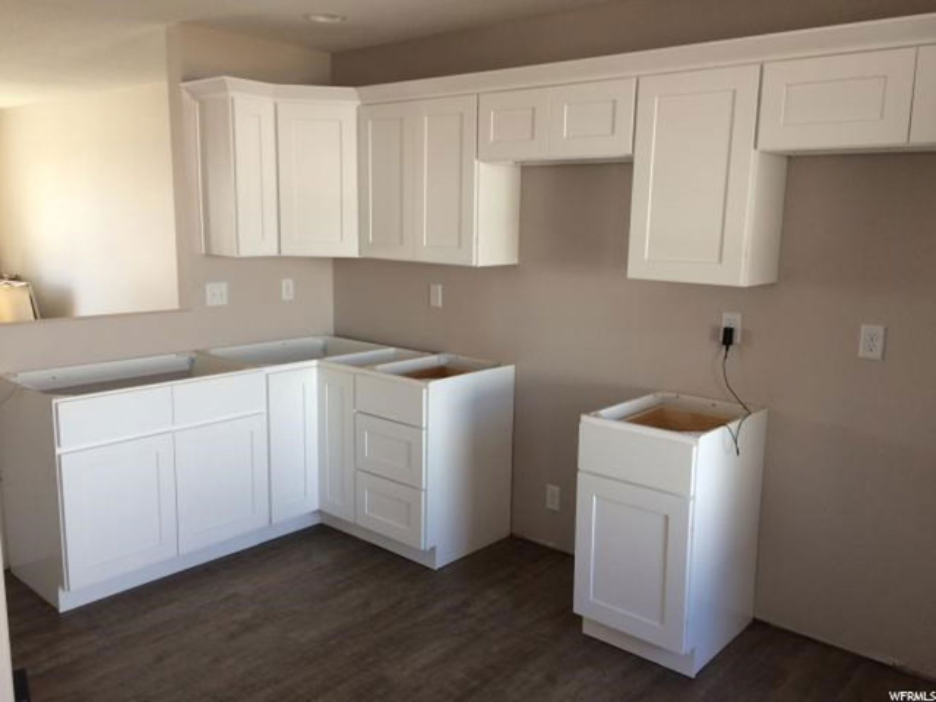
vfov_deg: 48.2
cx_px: 468
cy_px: 351
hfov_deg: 61.7
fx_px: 784
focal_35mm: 29
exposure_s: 1/40
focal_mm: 4.15
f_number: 2.2
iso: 32
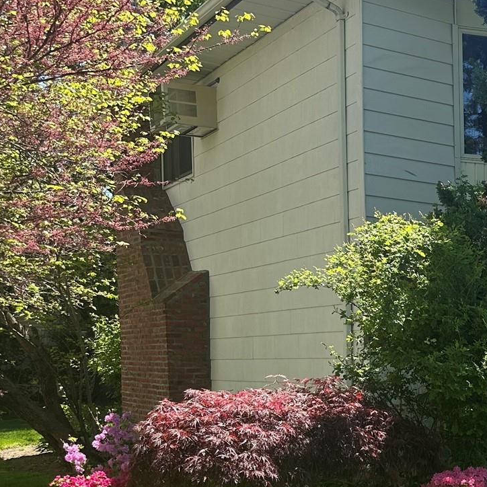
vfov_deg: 27.7
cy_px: 427
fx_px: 955
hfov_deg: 25.0
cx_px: 623
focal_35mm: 60
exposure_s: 1/1212
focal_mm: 6.86
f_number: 1.78
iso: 80
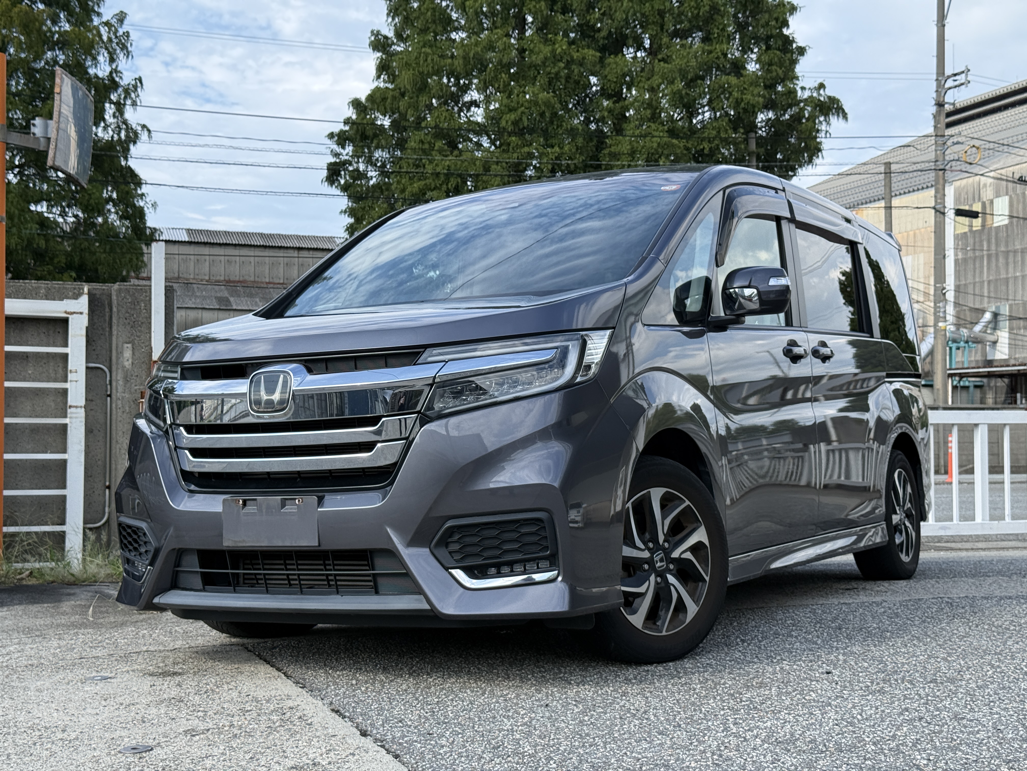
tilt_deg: +2.1
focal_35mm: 48
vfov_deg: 30.3
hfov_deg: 39.7
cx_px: 514
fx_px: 1424
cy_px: 386
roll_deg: +0.0
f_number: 1.78
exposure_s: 1/2088
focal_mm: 6.76
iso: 80
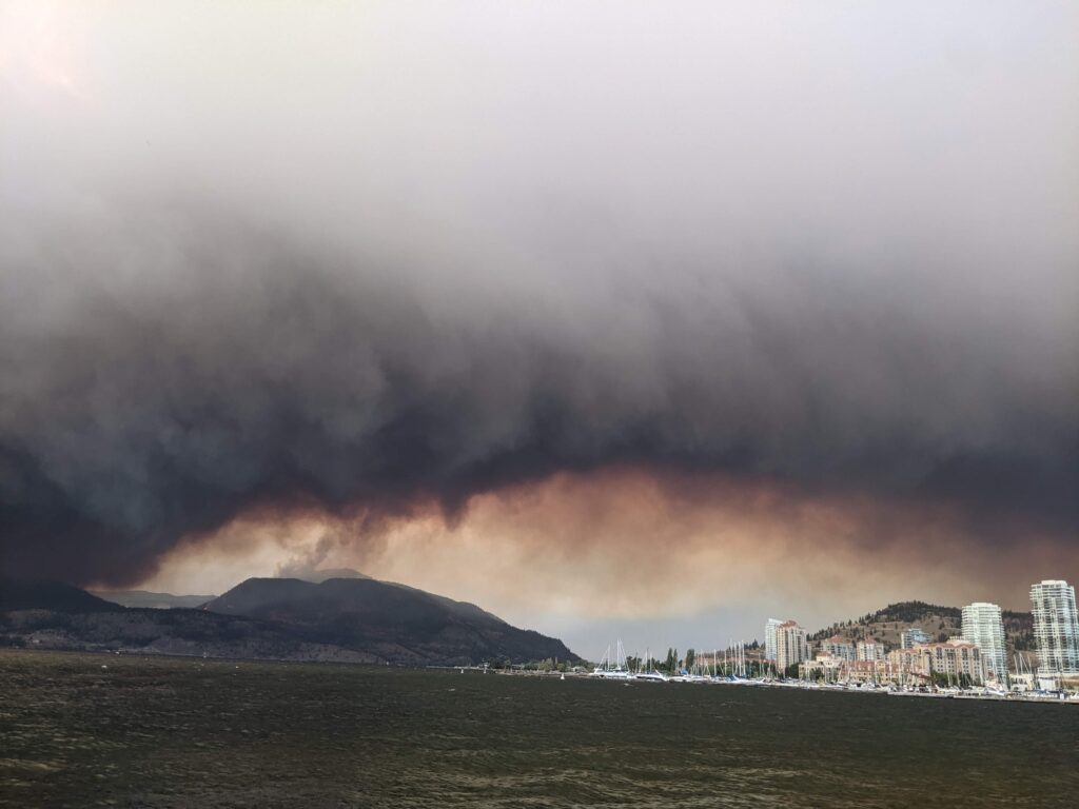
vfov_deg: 51.4
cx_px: 540
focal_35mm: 27
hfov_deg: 65.3
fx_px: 842
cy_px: 404
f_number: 1.8
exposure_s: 1/120
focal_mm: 4.44
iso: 82
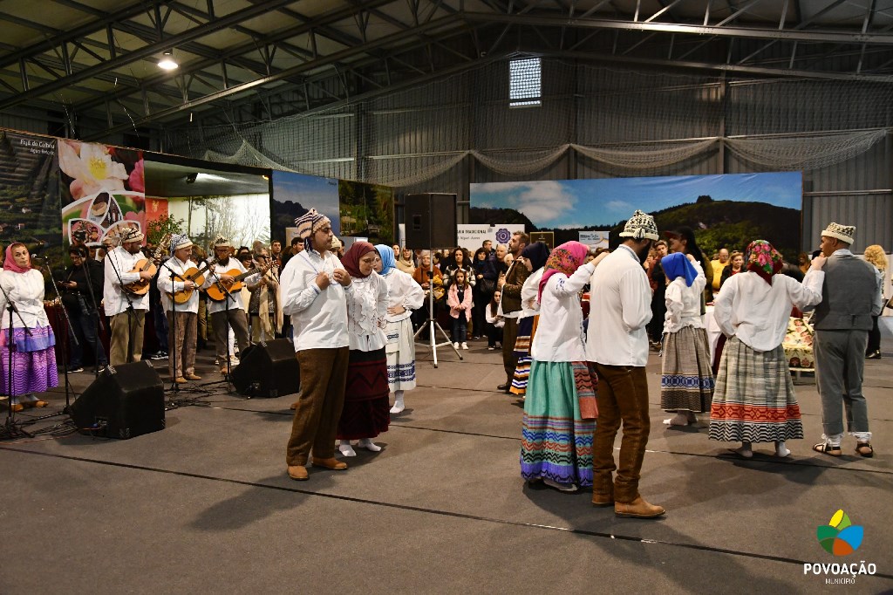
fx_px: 818
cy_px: 298
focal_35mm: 33
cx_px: 446
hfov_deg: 57.2
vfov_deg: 39.9
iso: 3200
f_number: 3.8
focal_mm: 22
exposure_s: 1/125
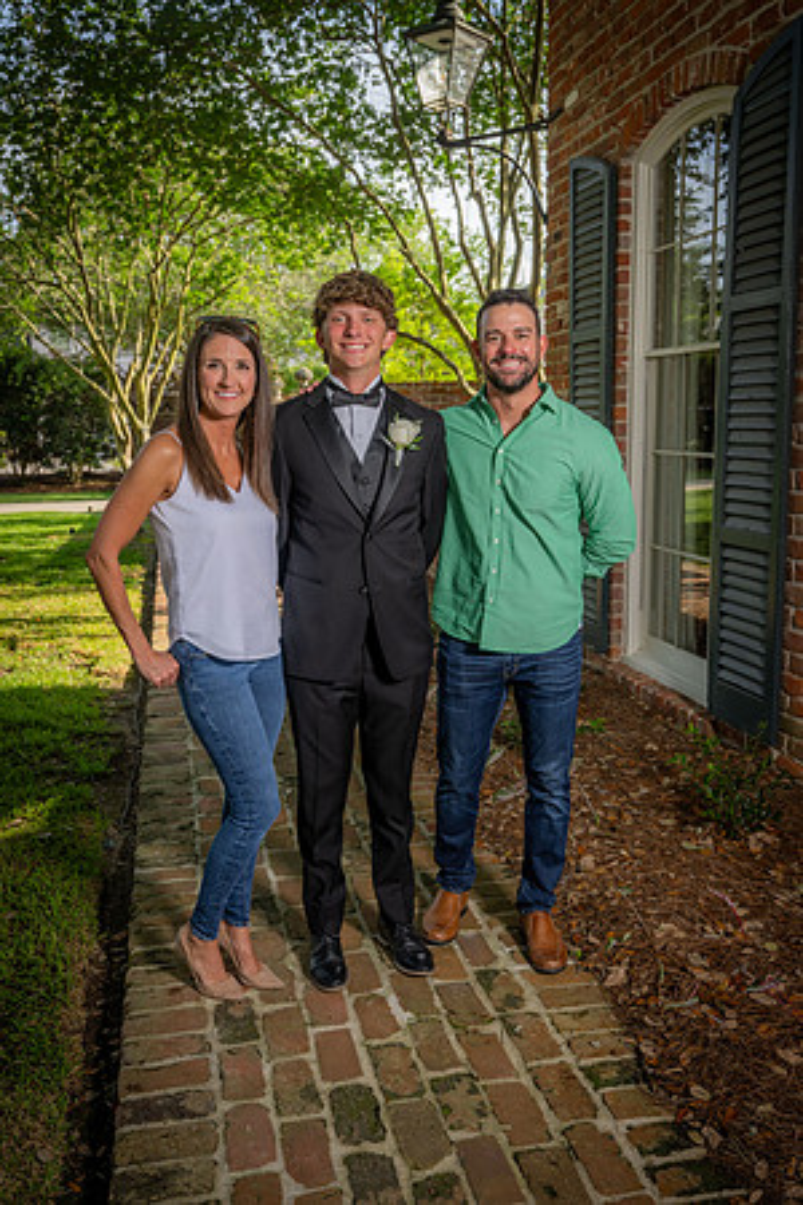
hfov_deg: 40.5
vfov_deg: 58.0
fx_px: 1087
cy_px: 602
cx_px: 402
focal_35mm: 32
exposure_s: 1/160
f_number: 5.6
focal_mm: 32.5
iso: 100
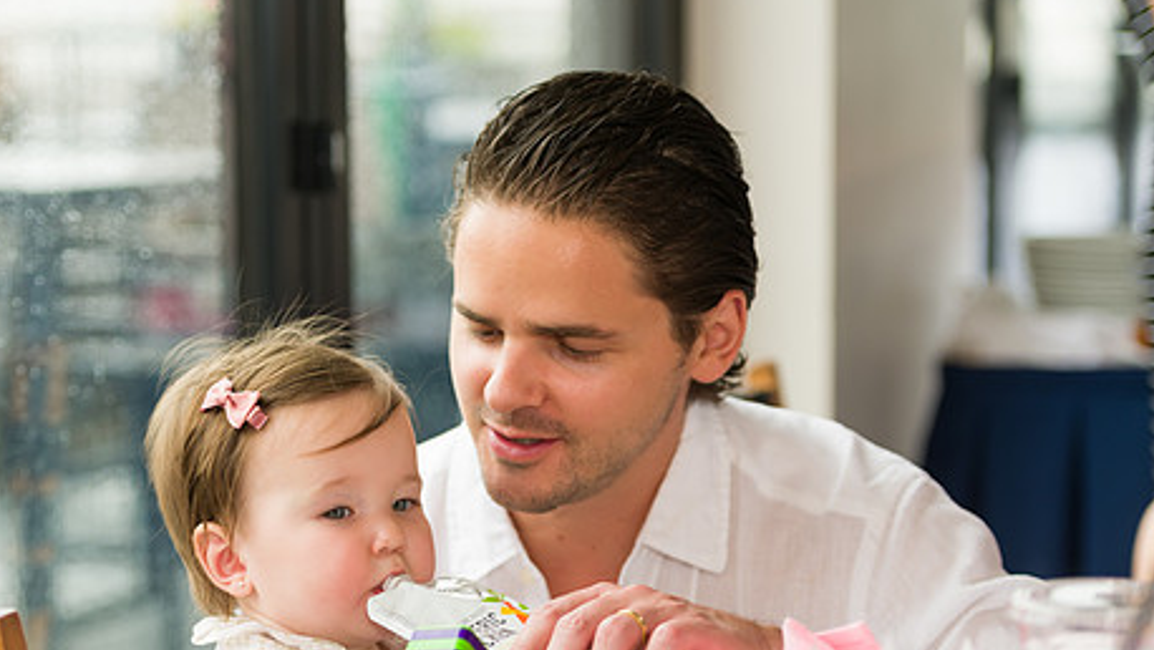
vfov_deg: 9.6
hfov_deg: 17.0
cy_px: 452
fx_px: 3857
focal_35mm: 126
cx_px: 496
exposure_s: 1/200
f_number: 3.2
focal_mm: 95
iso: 200
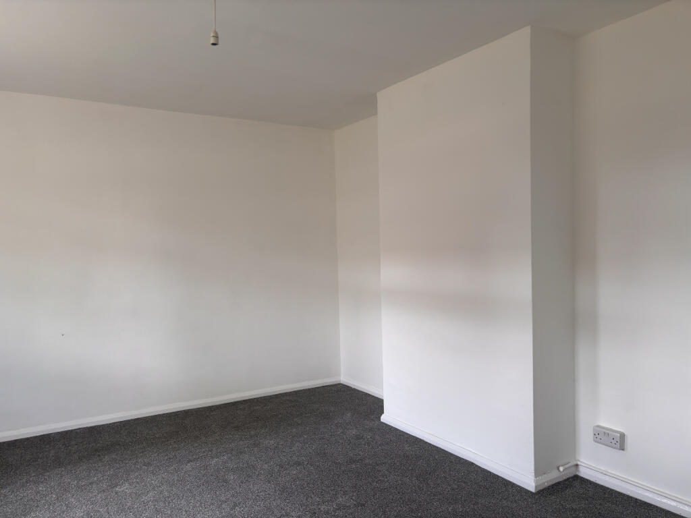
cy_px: 259
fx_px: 519
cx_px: 346
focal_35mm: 26
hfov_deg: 67.3
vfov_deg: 53.1
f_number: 1.6
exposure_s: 1/121
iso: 64
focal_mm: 5.96
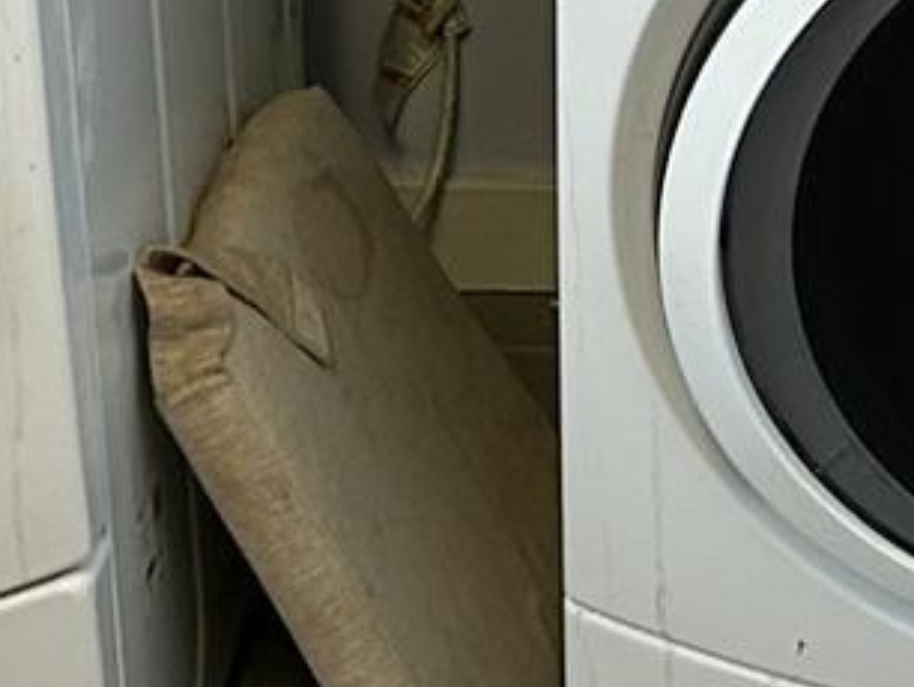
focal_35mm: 174
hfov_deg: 11.3
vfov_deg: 8.5
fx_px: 4598
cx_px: 675
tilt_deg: -27.2
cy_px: 185
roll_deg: -0.2
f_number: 1.5
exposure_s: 1/120
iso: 125
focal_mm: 5.7
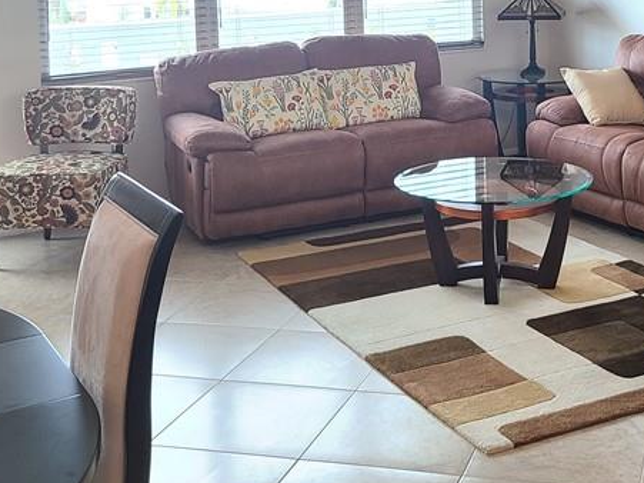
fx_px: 1097
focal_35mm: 59
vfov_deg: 24.1
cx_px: 460
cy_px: 41
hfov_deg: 32.3
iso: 200
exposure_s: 1/59
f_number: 1.8
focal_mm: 5.4
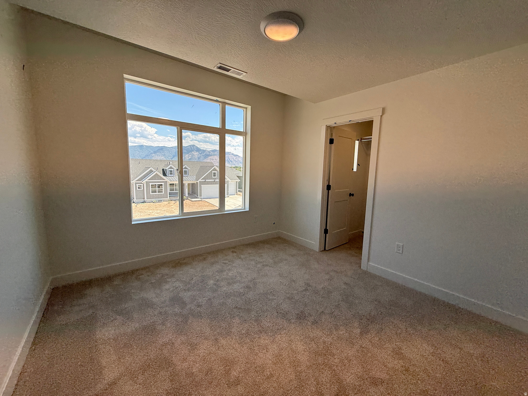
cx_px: 264
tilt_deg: -6.4
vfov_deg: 85.7
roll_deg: -1.0
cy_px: 198
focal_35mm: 14
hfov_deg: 102.1
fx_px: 214
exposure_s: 1/518
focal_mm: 2.22
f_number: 2.2
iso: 64
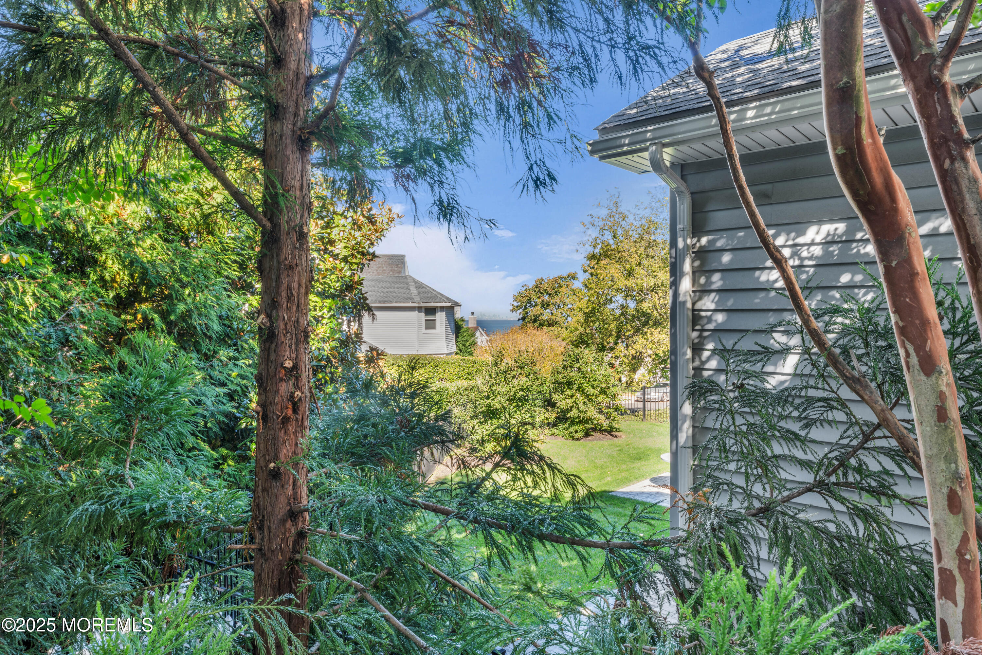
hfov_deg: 73.7
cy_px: 328
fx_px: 655
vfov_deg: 53.1
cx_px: 491
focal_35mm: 24
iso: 50
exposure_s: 1/2.5
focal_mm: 24
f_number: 22
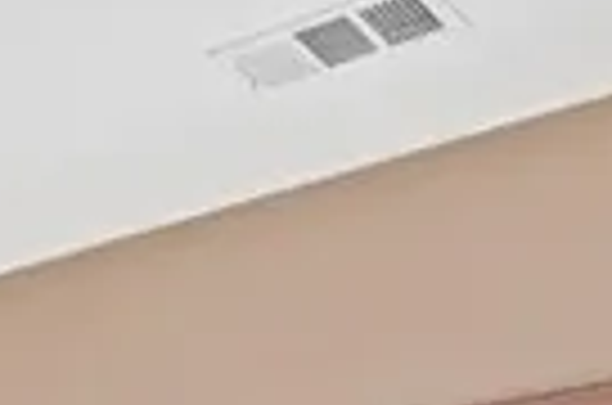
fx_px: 1662
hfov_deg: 19.3
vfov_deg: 11.7
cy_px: 932
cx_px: -176
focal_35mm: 98
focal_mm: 13
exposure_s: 1/80
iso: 800
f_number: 5
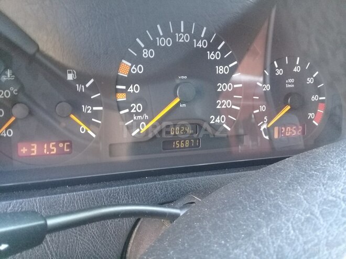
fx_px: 310
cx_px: 173
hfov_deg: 58.4
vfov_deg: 45.4
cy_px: 130
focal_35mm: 31
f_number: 2.2
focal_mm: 3.3
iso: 250
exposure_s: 1/17
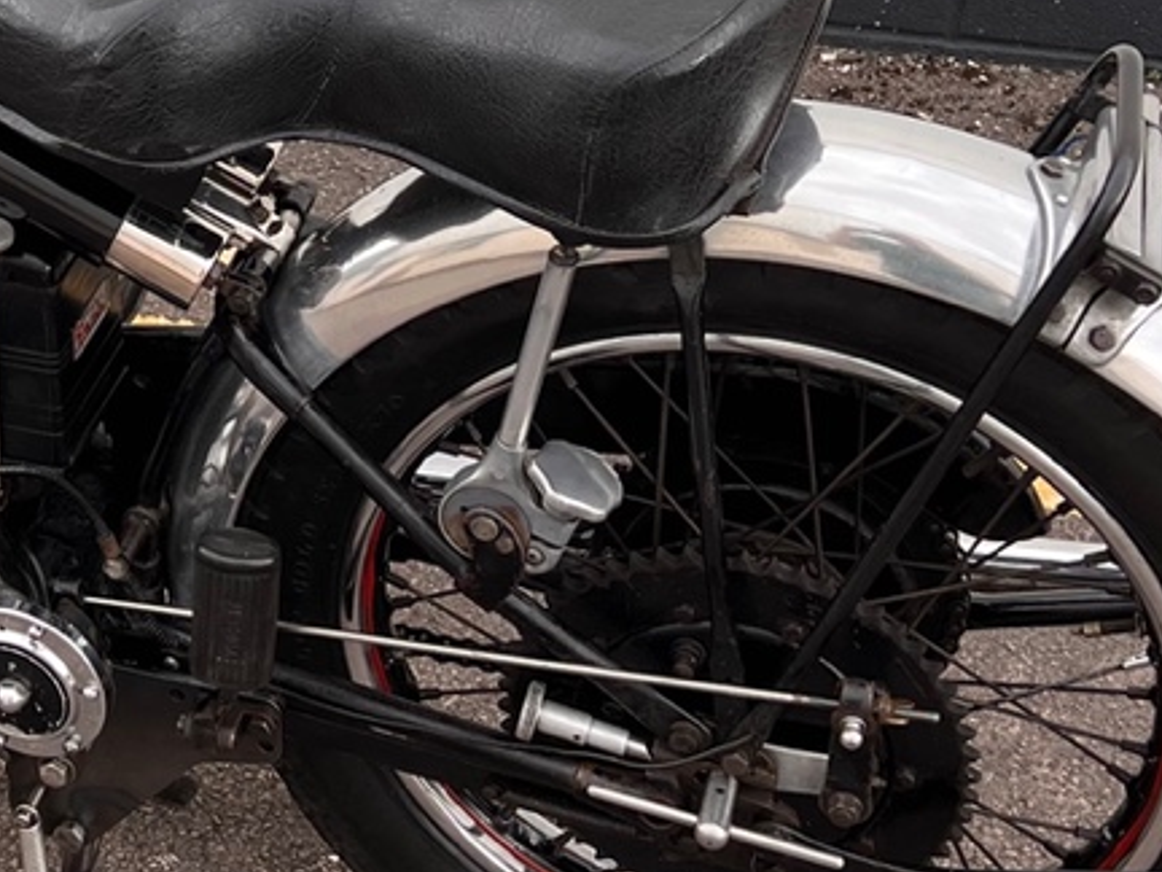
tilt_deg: -28.5
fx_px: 2585
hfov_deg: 24.4
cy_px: 116
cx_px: 56
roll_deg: +3.0
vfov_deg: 18.9
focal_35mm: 77
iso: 50
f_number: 1.5
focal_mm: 5.7
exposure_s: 1/552
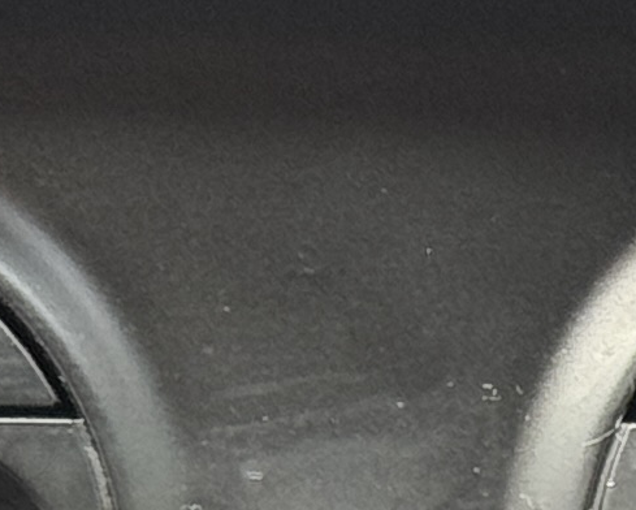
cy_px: 1957
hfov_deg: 5.0
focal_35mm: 386
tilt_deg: -38.7
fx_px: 7272
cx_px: 481
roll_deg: -6.4
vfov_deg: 3.8
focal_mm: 6.76
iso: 125
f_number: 1.78
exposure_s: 1/60
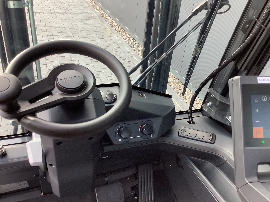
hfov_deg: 58.4
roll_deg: -5.1
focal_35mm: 31
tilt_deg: -31.1
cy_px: 101
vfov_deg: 45.4
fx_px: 242
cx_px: 135
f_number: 2.4
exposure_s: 1/100
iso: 32
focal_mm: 3.3
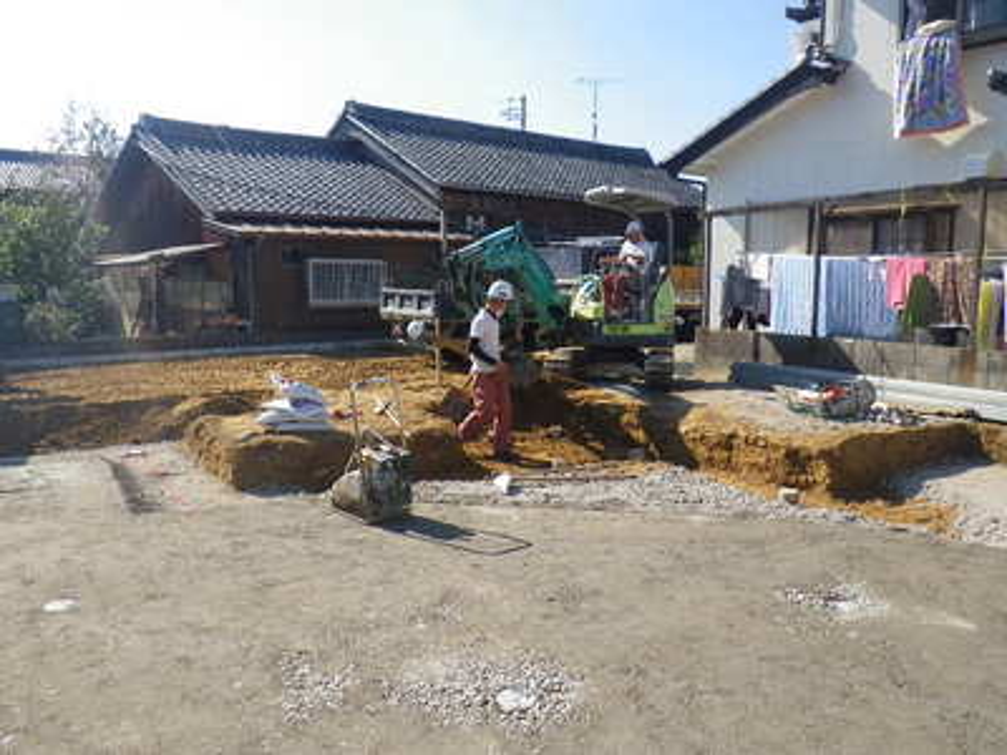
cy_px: 378
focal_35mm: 28
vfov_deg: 49.7
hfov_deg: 63.4
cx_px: 504
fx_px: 815
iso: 100
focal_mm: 5
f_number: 4.2
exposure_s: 1/500
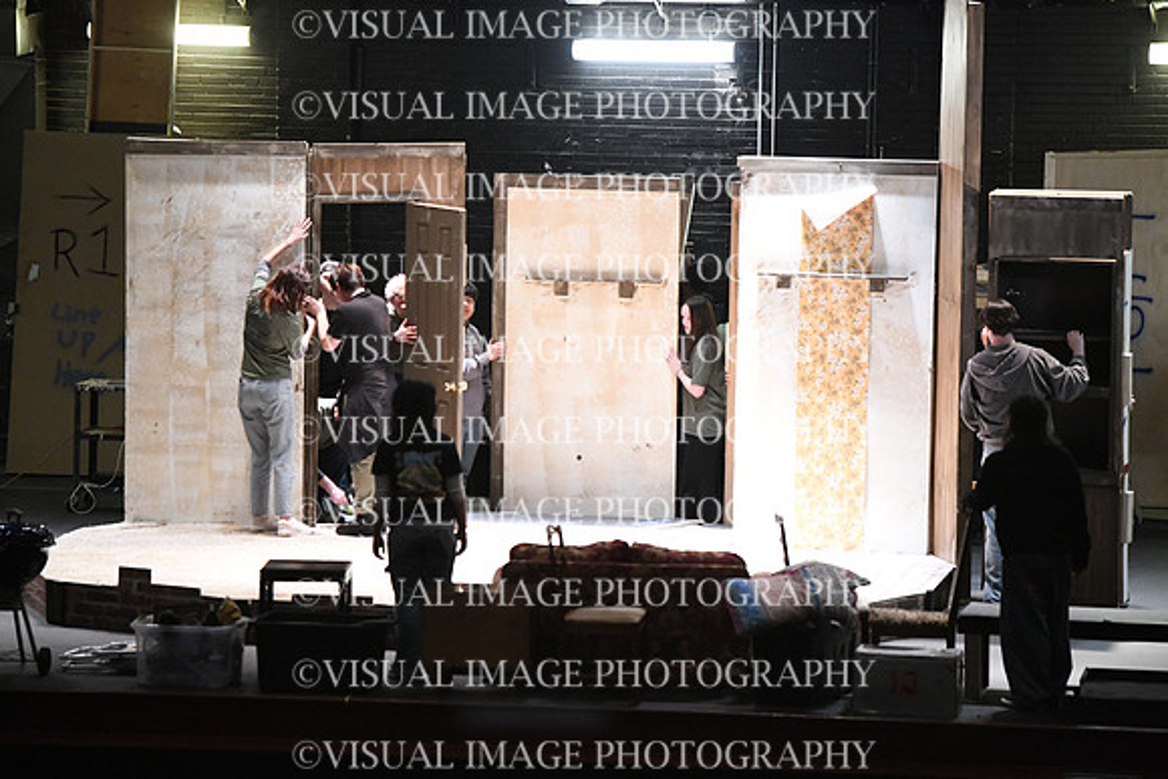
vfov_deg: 6.9
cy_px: 390
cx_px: 584
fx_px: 6490
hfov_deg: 10.3
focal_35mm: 200
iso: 12800
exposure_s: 1/400
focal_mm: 200
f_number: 2.8
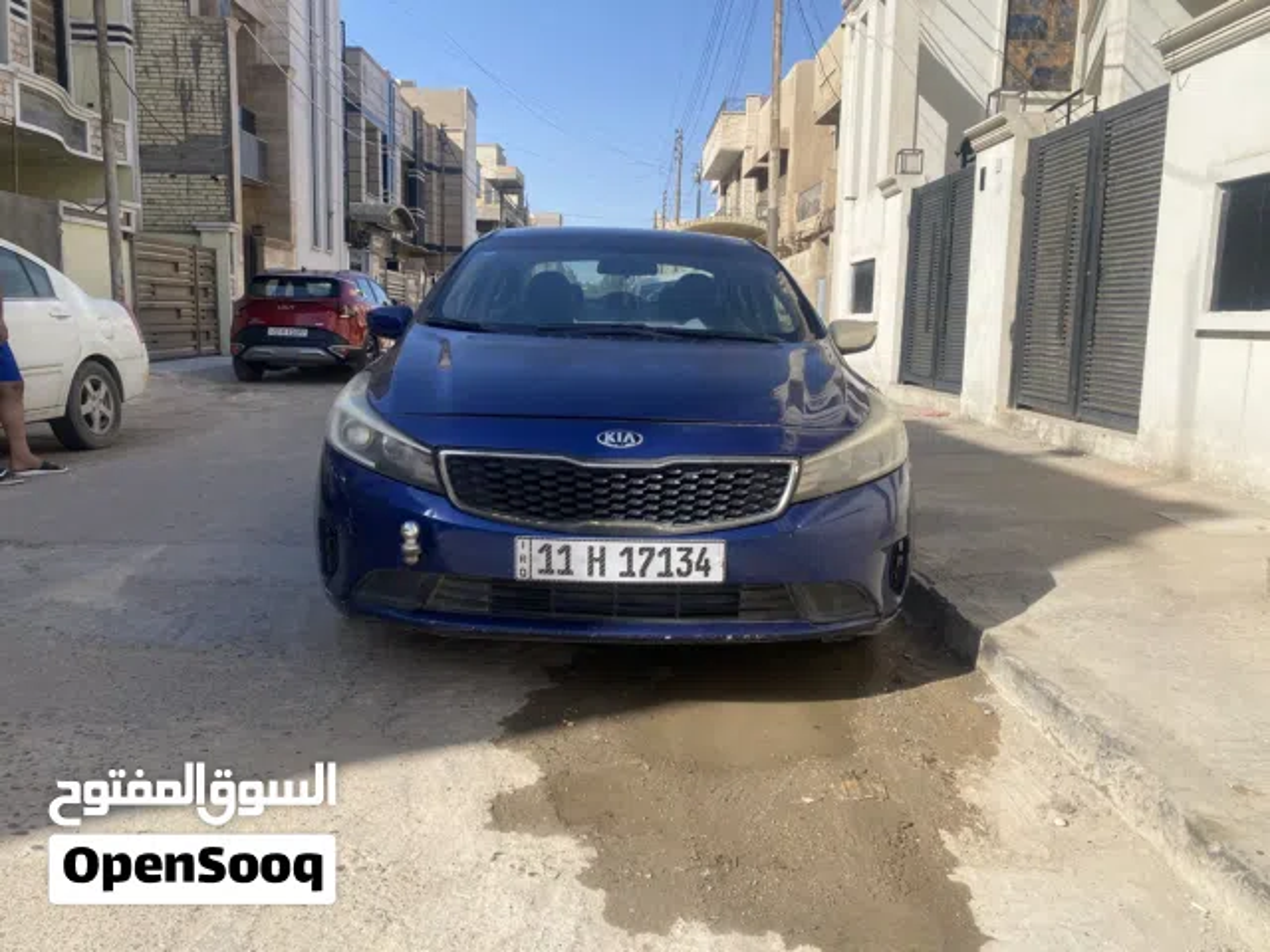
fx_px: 954
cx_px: 635
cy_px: 476
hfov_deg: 67.3
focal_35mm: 26
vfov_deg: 53.1
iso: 32
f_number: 1.8
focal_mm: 4.25
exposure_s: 1/2105
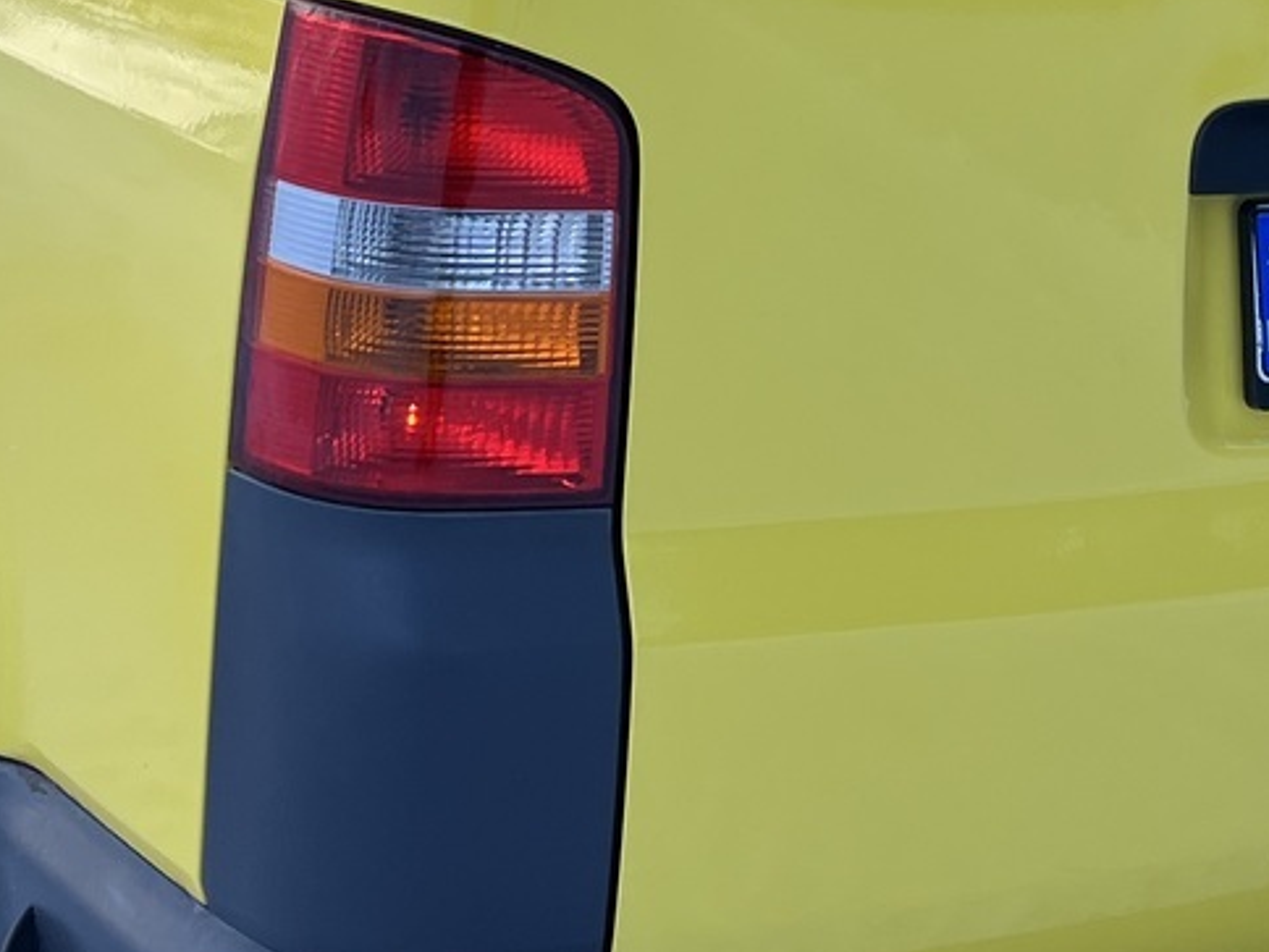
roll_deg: -6.9
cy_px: -247
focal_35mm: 86
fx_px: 3153
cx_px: 823
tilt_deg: -3.4
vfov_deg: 16.3
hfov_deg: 22.7
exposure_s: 1/1086
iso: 50
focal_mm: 5.1
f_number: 1.6
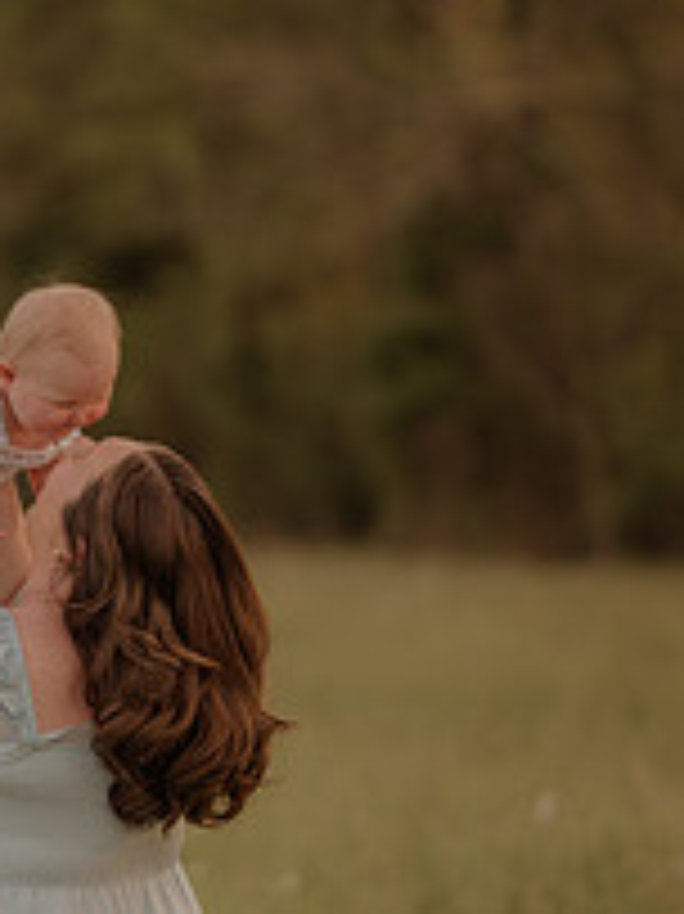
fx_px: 4774
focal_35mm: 181
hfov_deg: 8.2
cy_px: 513
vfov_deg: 10.9
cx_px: 72
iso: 160
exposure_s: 1/800
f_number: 1.4
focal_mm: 85
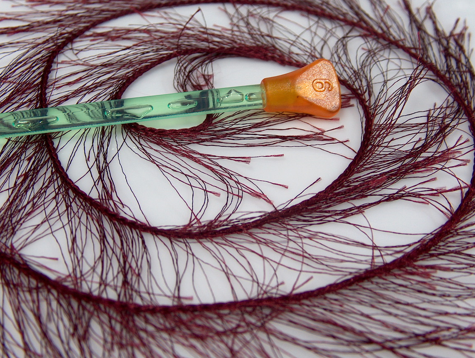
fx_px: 687
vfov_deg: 29.2
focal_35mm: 50
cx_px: 215
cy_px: 172
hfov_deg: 38.1
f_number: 2.8
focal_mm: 8.96
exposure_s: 1/5.45
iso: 100
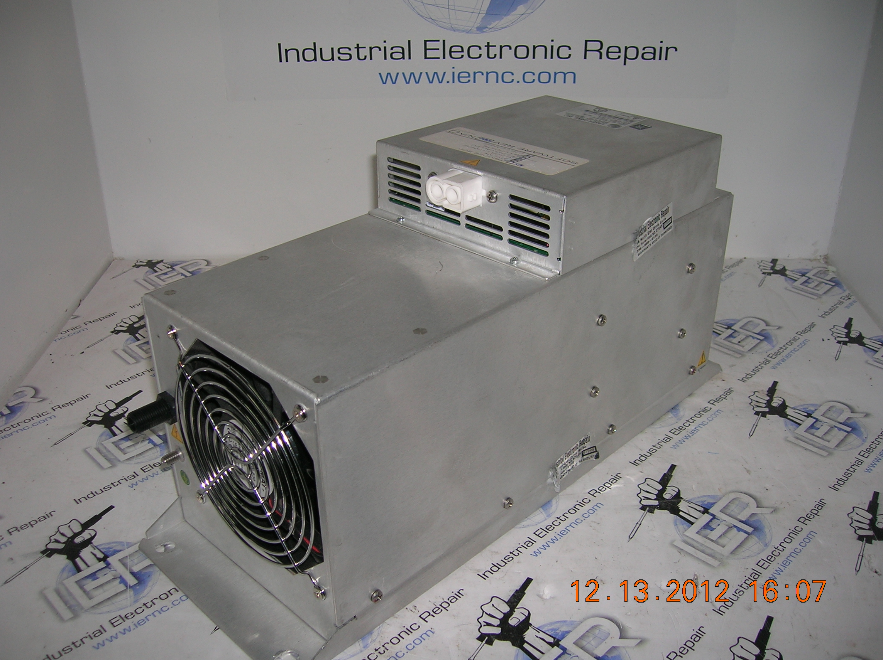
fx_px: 867
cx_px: 442
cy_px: 330
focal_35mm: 34
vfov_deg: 41.7
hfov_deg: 54.0
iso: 50
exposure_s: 1/60.1
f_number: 2.9
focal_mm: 5.7
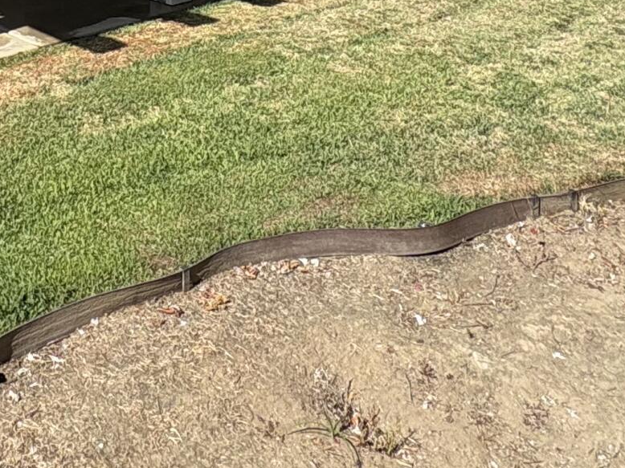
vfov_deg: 21.4
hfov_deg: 34.3
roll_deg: -0.4
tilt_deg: +0.9
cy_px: -283
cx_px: 112
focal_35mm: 54
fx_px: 975
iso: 40
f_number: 2.2
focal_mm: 2.22
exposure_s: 1/1477
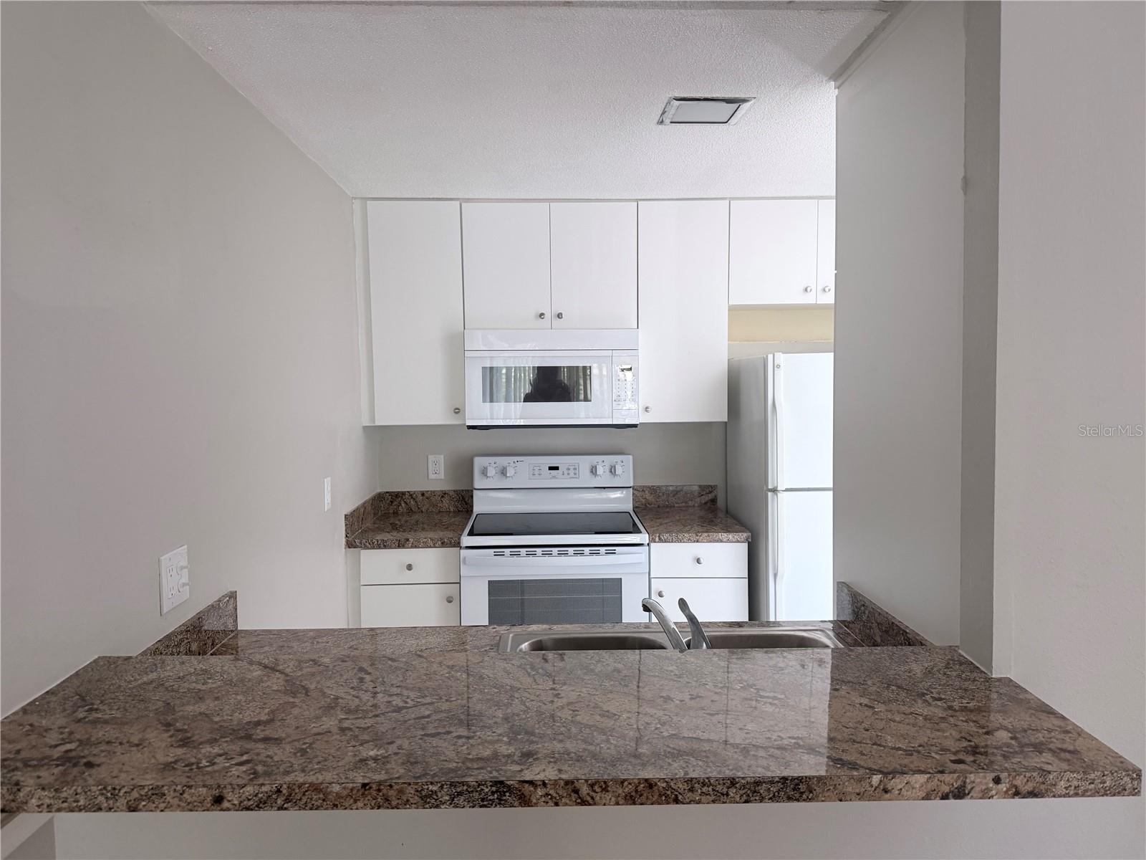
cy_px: 430
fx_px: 795
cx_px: 573
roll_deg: +0.1
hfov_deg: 71.6
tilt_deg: -4.3
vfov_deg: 56.8
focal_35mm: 24
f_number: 1.78
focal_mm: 6.76
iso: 200
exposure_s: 1/78
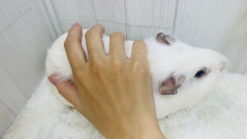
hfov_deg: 66.1
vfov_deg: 40.1
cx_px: 125
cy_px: 63
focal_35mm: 29
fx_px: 190
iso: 80
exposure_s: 1/100
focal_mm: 4.25
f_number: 1.8
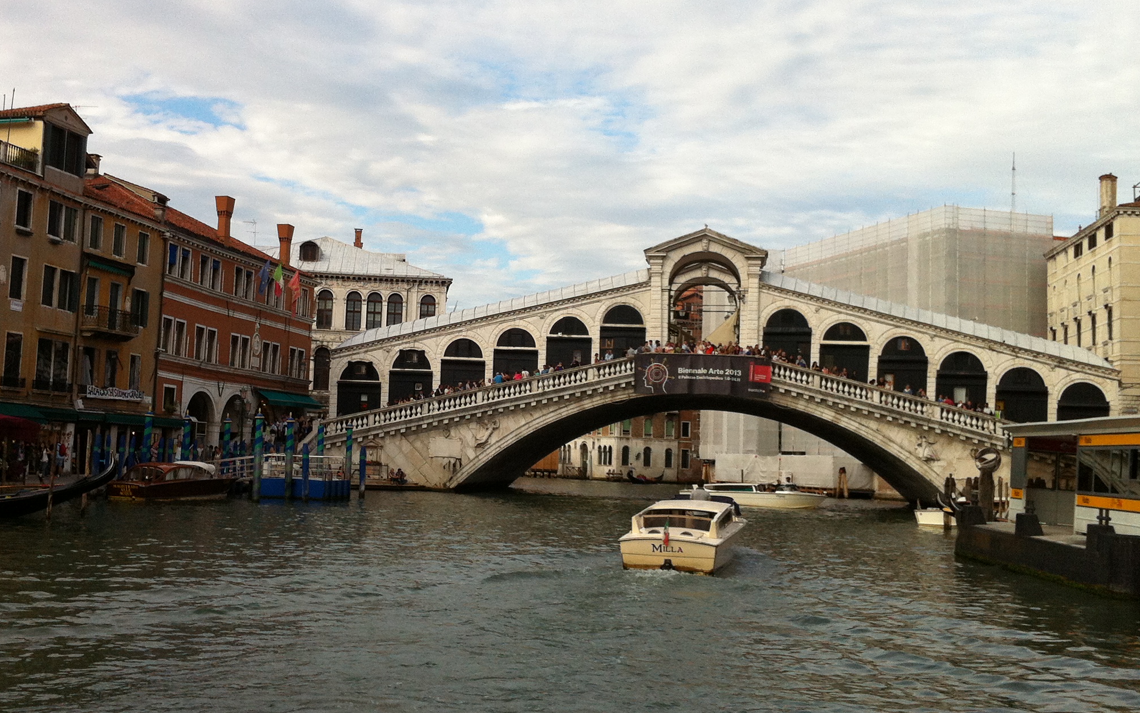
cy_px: 308
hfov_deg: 41.7
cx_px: 472
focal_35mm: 48
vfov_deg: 26.8
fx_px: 1491
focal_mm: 3.85
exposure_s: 1/1117
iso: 80
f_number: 2.8
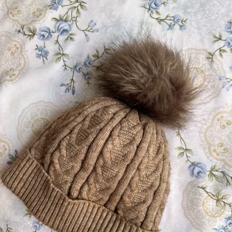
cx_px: 116
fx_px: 235
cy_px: 150
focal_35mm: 31
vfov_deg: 51.8
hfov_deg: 52.5
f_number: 1.5
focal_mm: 5.7
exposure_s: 1/121
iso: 40
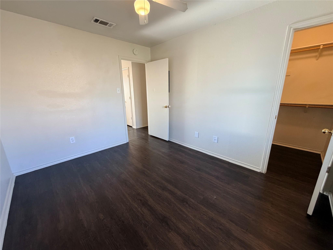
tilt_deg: -14.3
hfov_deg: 102.1
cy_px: 125
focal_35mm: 14
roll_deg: +1.2
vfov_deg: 85.7
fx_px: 135
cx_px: 166
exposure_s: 1/120
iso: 250
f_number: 2.2
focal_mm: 2.22
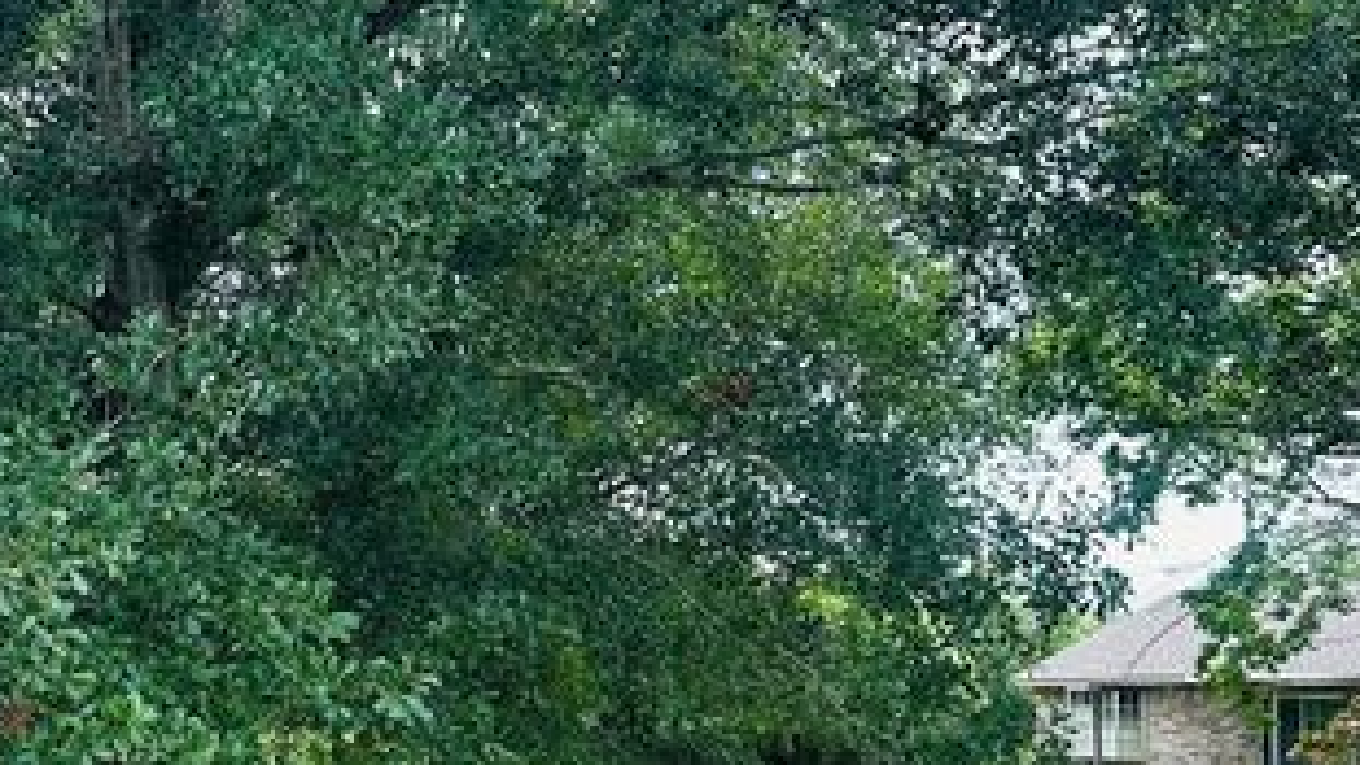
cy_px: 566
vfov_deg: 21.3
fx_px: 2020
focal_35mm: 56
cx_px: 376
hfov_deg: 36.5
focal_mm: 6.86
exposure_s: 1/555
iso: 80
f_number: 1.78
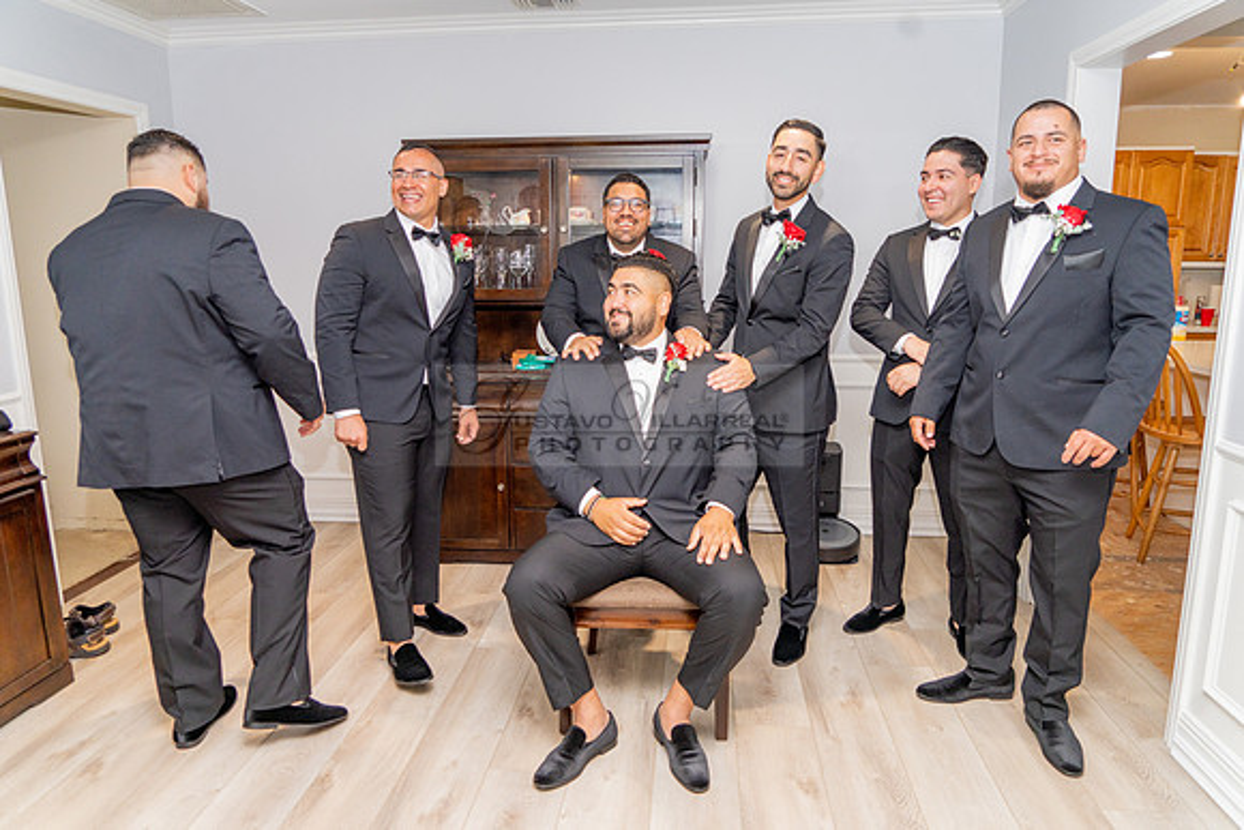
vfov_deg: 53.2
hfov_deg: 73.7
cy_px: 415
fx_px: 829
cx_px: 622
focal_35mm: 24
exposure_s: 1/160
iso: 640
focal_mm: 24
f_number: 4
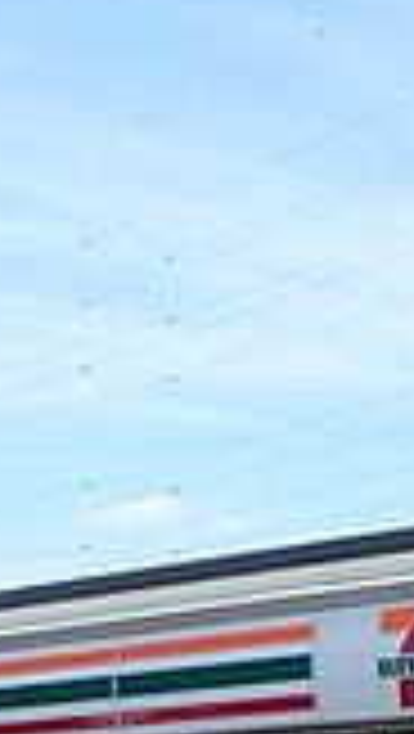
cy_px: 657
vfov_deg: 15.6
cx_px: -90
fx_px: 2647
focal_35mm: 136
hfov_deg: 8.8
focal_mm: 6
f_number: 4.9
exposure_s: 1/500
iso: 125
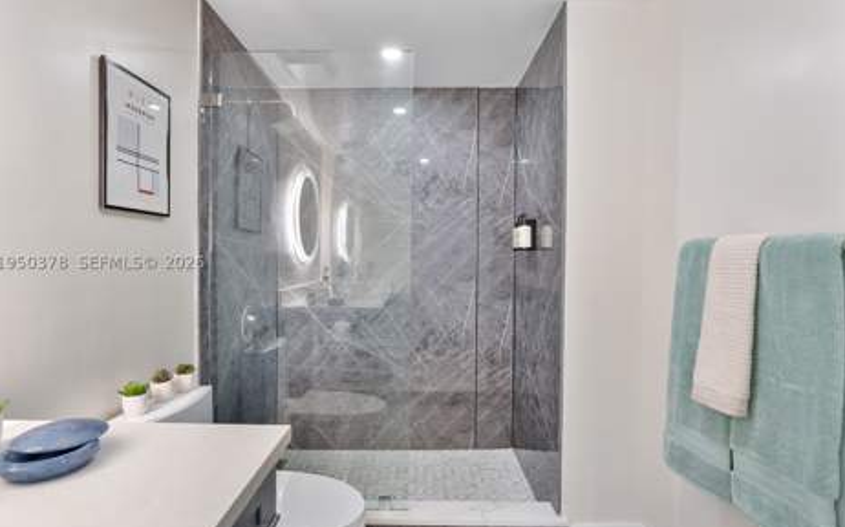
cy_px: 261
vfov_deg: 64.9
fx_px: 414
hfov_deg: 91.1
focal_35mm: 18
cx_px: 408
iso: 640
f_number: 8
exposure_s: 1/15
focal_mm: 17
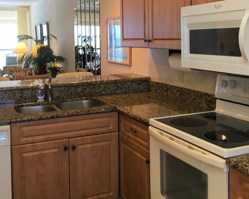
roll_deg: +0.6
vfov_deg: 32.6
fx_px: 339
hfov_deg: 40.3
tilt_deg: -5.5
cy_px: 73
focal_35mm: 46
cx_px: 121
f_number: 2.2
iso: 32
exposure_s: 1/30
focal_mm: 4.15
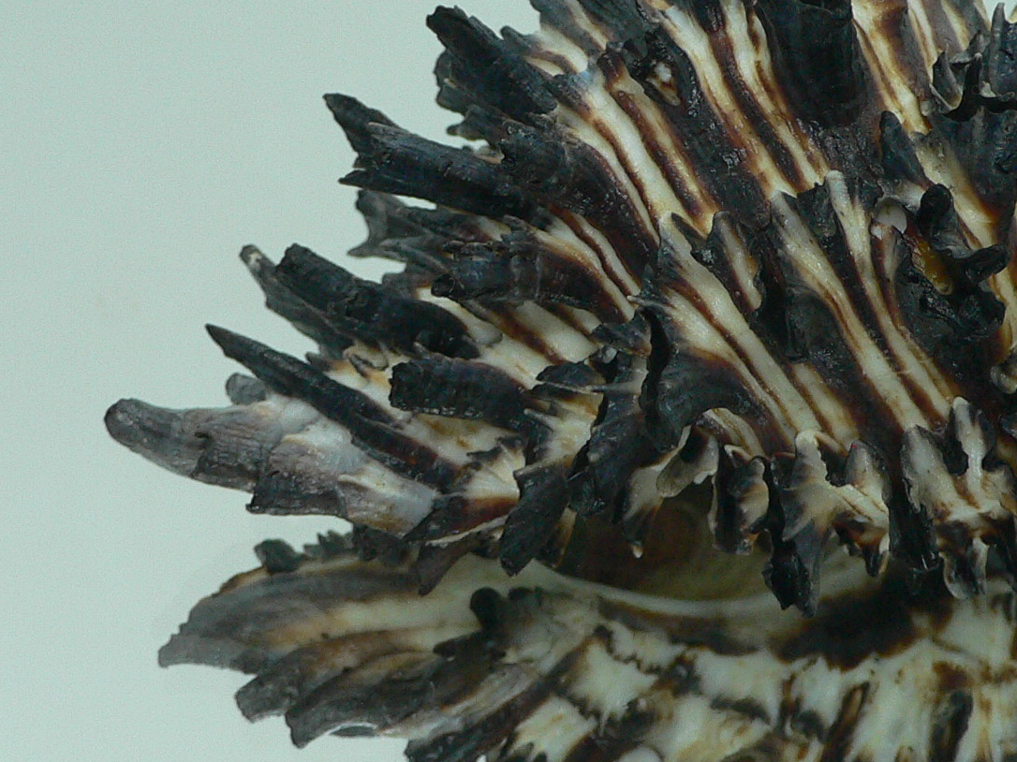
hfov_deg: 29.4
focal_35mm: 65
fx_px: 1909
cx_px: 748
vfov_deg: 22.5
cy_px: 306
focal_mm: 4.6
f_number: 2.8
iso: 150
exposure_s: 1/60
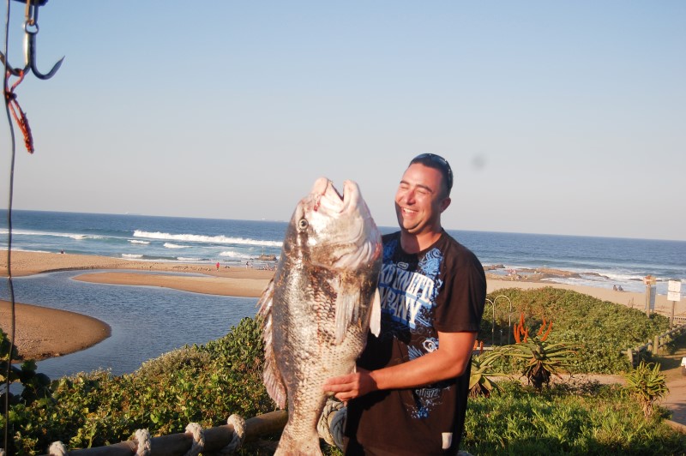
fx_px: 743
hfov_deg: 49.6
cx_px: 343
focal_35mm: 39
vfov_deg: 34.2
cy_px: 228
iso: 200
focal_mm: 26
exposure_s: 1/1000
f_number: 4.2
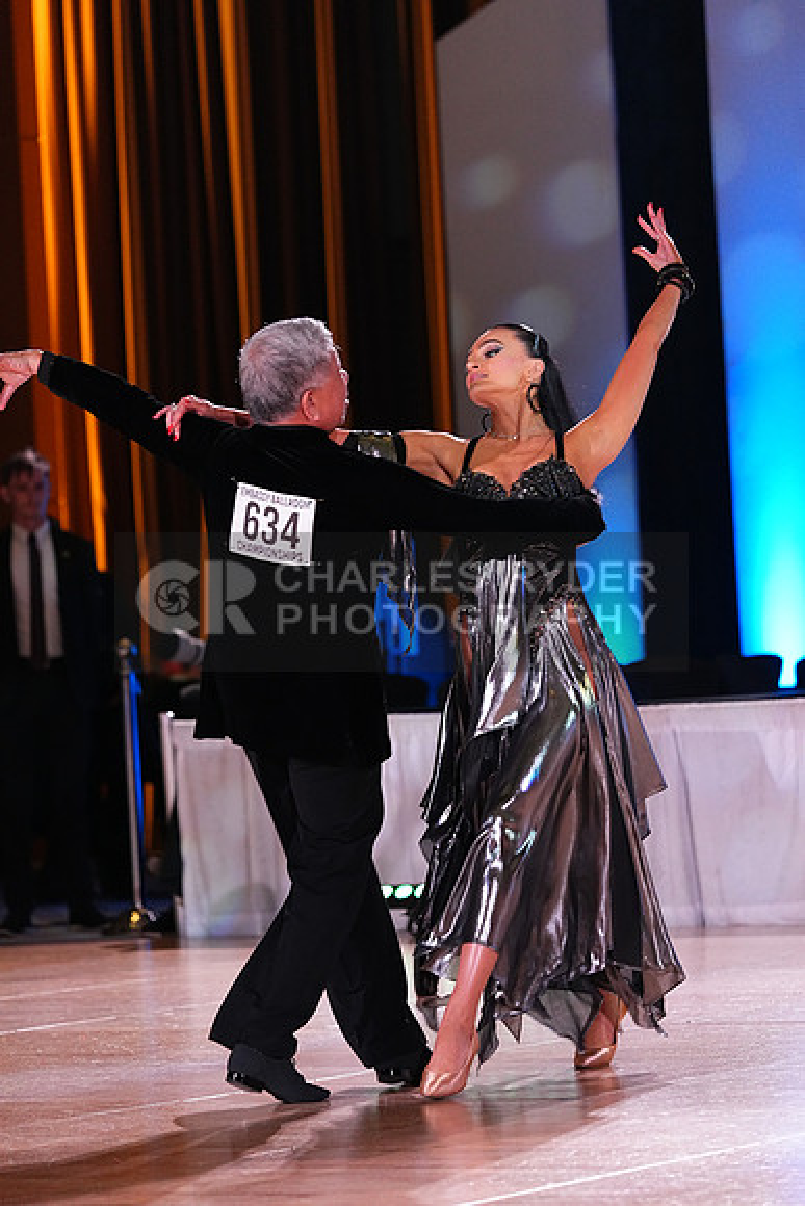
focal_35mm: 171
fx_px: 5732
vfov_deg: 12.0
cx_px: 402
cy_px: 603
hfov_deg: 8.0
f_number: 4
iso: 3200
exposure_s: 1/250
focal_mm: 171
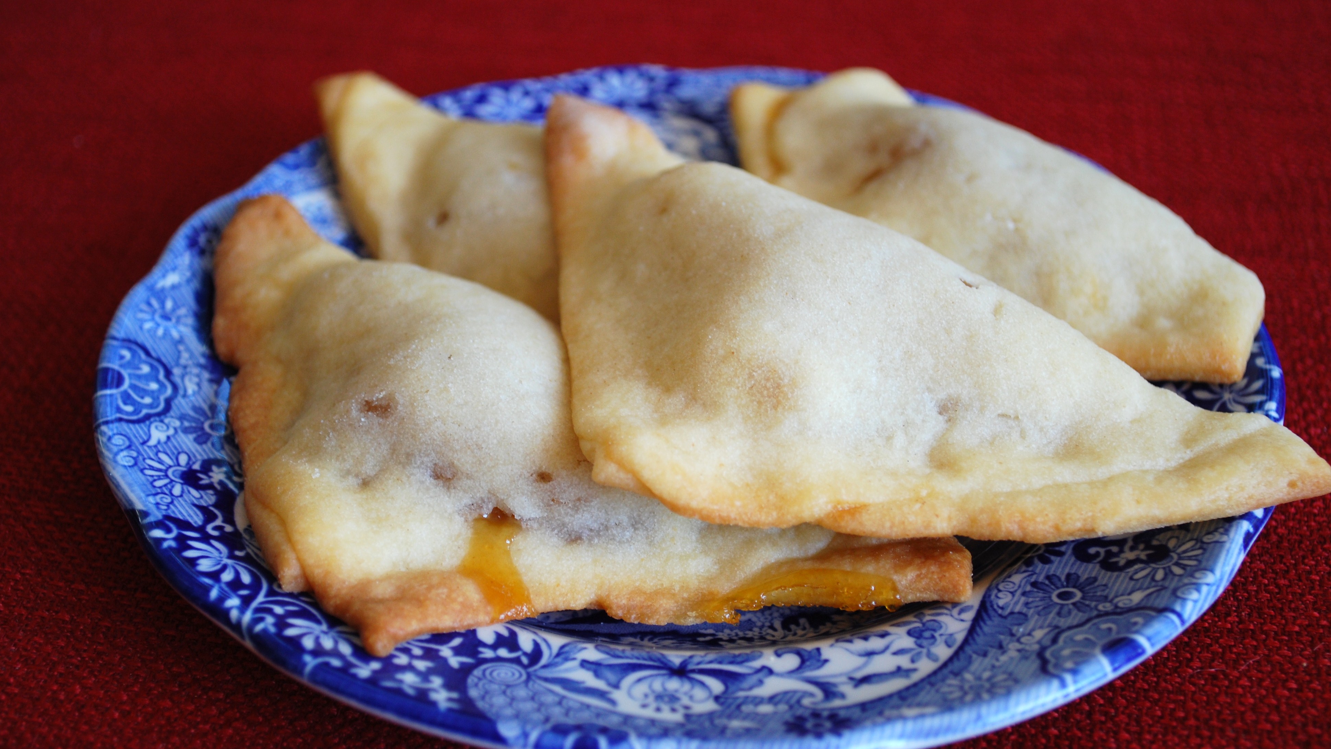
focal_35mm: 63
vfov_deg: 19.1
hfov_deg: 33.3
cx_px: 666
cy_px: 402
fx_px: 2224
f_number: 5.3
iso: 220
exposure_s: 1/60
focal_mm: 40
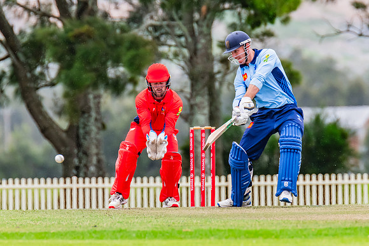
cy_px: 110
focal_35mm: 987
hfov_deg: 2.1
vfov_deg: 1.4
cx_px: 223
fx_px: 10115
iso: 800
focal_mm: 600
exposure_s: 1/1250
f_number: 9
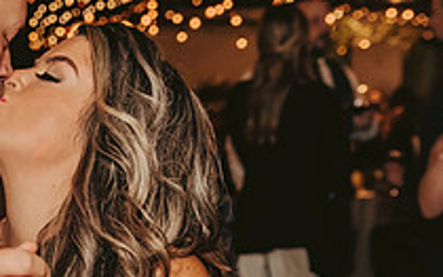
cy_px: 193
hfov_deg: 15.2
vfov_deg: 9.7
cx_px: 6
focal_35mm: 135
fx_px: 1629
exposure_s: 1/125
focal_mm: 48
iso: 1250
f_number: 4.5
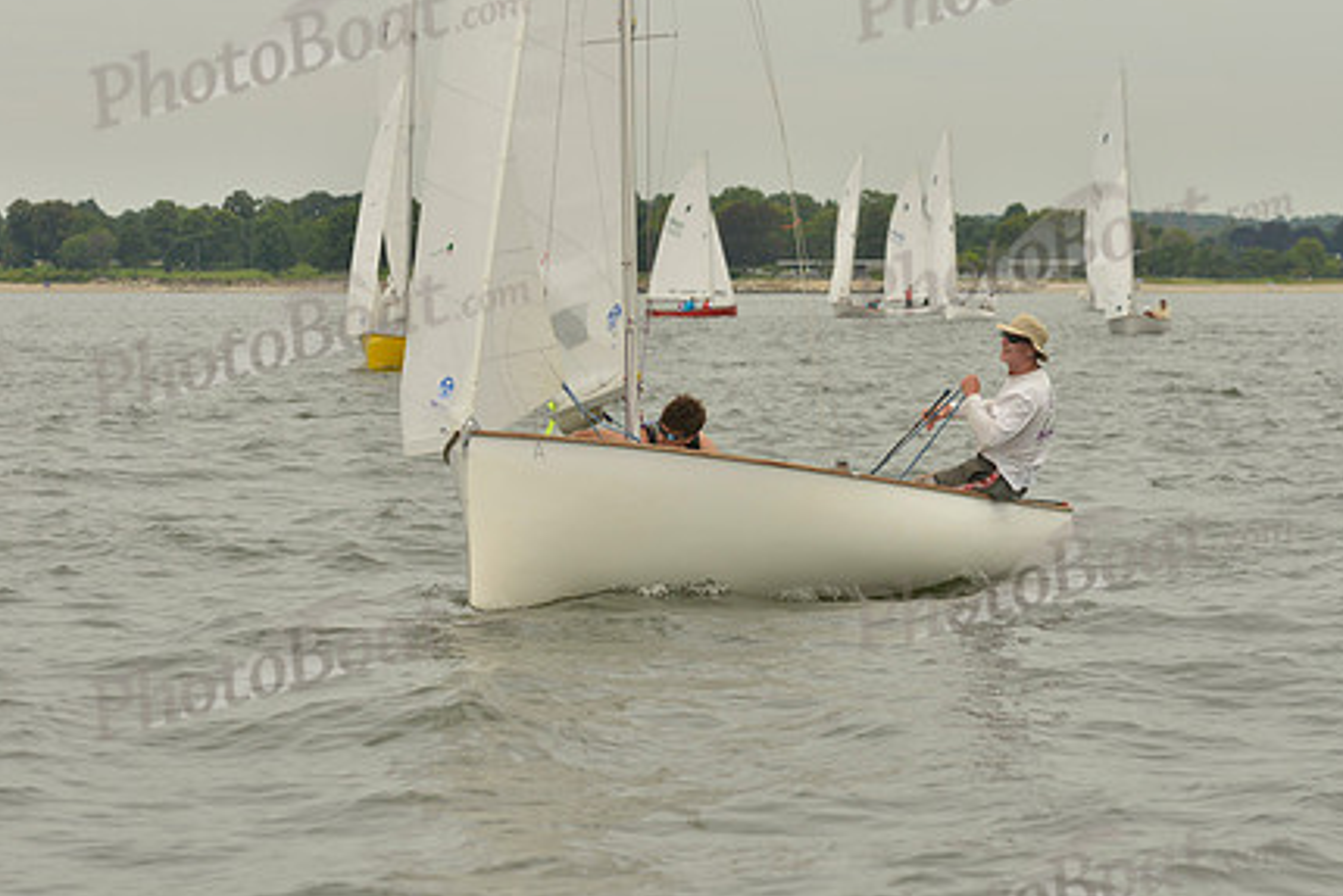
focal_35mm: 116
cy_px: 454
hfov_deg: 17.6
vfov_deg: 11.8
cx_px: 693
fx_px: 4329
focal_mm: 86
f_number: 6.3
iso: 400
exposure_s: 1/2500
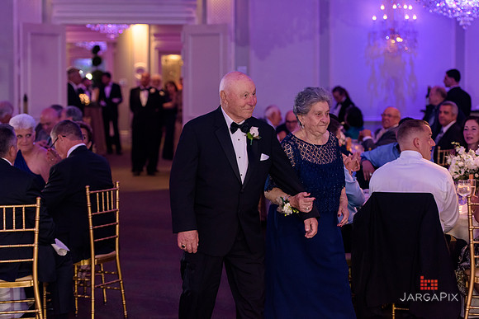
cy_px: 160
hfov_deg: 23.6
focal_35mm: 86
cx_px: 240
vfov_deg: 15.9
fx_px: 1144
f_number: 3.2
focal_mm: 86
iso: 1600
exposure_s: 1/125
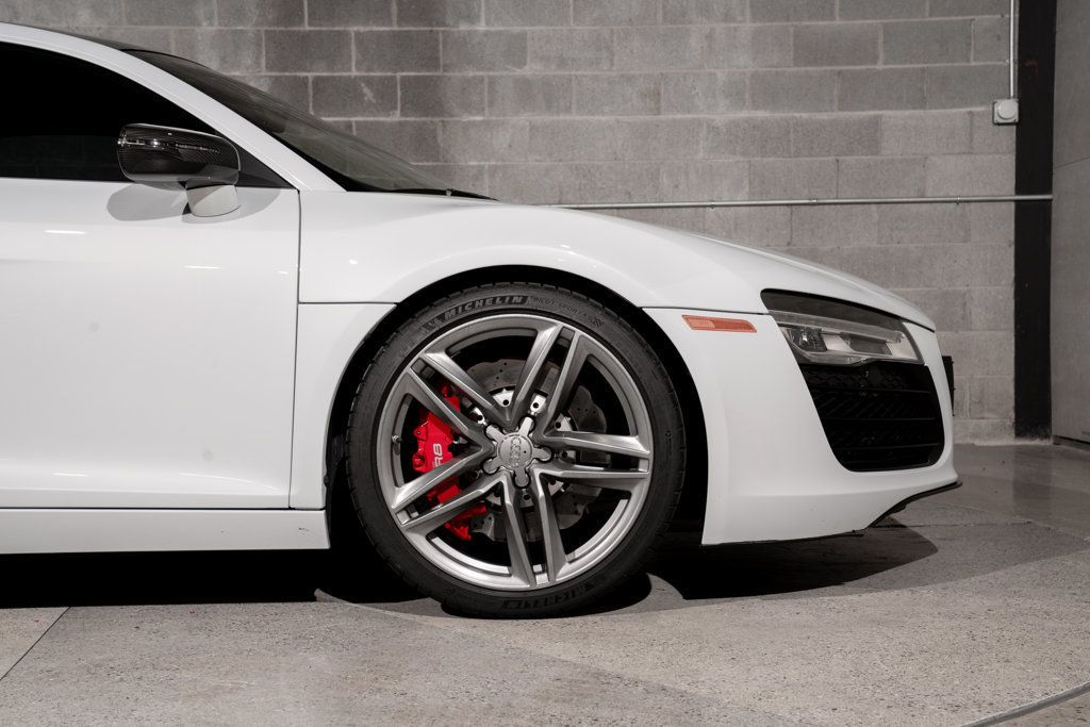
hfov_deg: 38.9
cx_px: 545
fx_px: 1544
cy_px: 364
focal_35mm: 51
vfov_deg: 26.5
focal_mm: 51
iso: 200
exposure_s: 1/50
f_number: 9
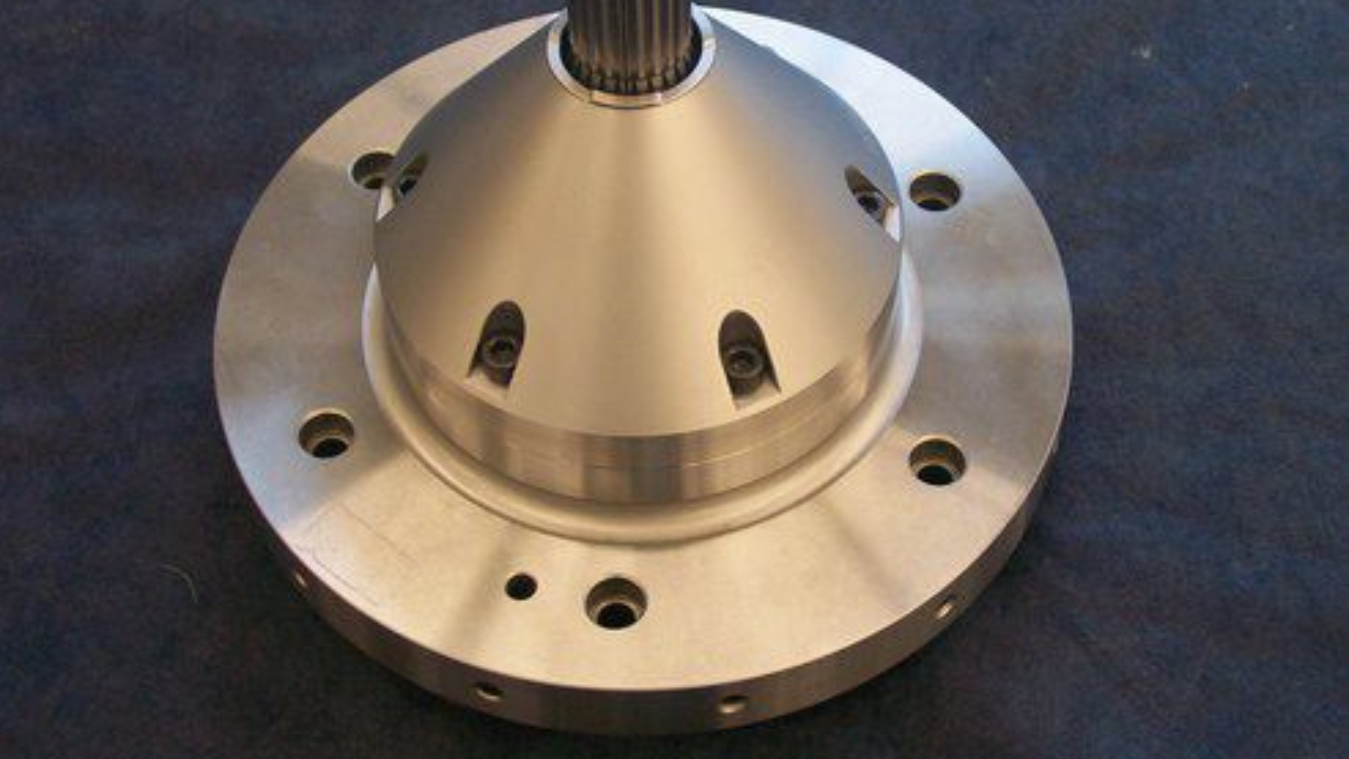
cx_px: 666
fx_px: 2218
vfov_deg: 19.4
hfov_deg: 33.8
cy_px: 284
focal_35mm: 62
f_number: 3.4
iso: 160
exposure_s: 1/44.3
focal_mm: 9.4
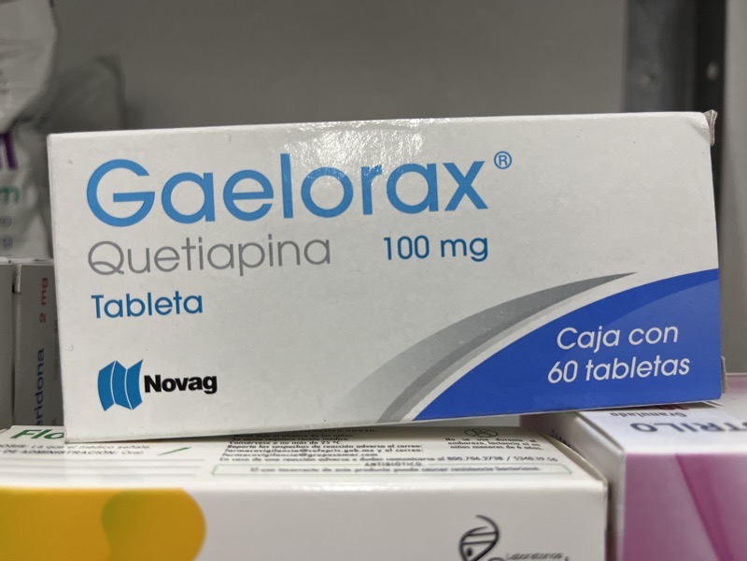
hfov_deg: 67.3
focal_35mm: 26
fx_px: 561
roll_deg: -2.1
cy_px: 280
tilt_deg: -3.7
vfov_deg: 53.1
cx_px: 374
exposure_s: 1/60
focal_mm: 5.1
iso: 160
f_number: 1.6
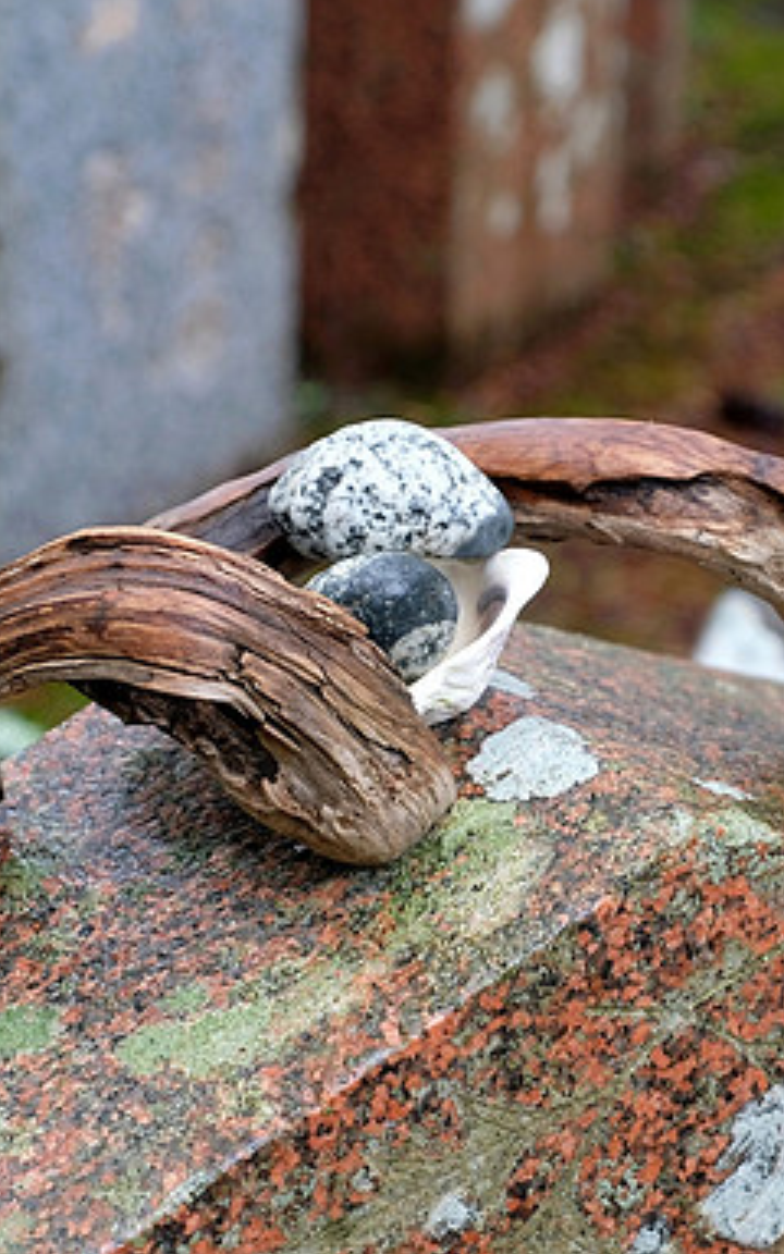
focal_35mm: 114
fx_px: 3897
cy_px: 625
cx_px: 516
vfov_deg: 18.3
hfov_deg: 11.5
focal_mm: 49.4
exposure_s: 1/8
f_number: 5
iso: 400
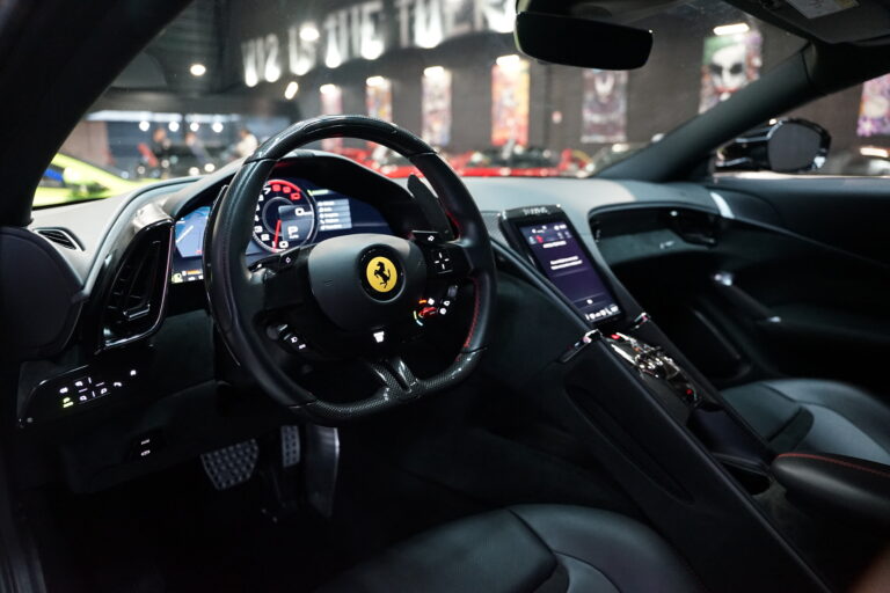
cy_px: 296
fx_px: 593
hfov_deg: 73.7
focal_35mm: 24
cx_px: 445
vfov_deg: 53.1
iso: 4000
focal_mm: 24
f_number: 2.8
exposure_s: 1/60
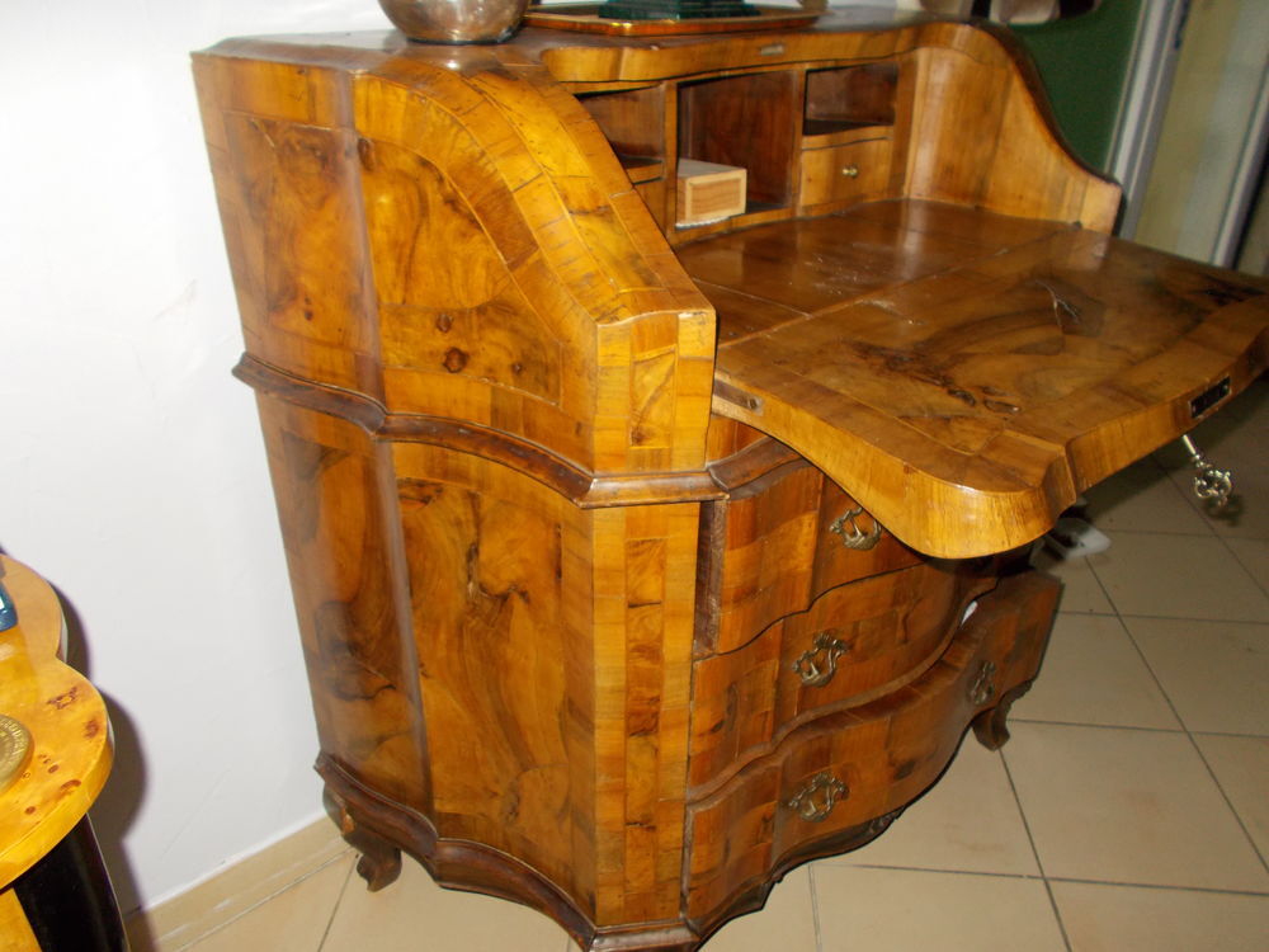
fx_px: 953
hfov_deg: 67.3
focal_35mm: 26
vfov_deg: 53.1
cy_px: 476
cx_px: 634
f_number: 3.2
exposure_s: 1/25
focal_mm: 4.6
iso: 200
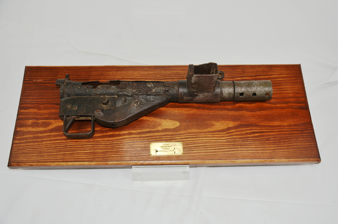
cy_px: 112
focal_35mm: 36
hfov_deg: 53.2
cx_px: 169
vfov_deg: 36.7
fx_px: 337
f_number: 4
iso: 100
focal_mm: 24
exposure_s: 1/250
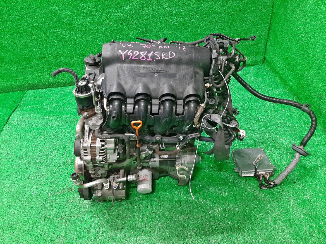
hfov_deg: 67.3
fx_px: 245
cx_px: 163
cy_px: 122
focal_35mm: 26
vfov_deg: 53.1
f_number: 1.7
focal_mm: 3.93
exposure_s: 1/50
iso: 202
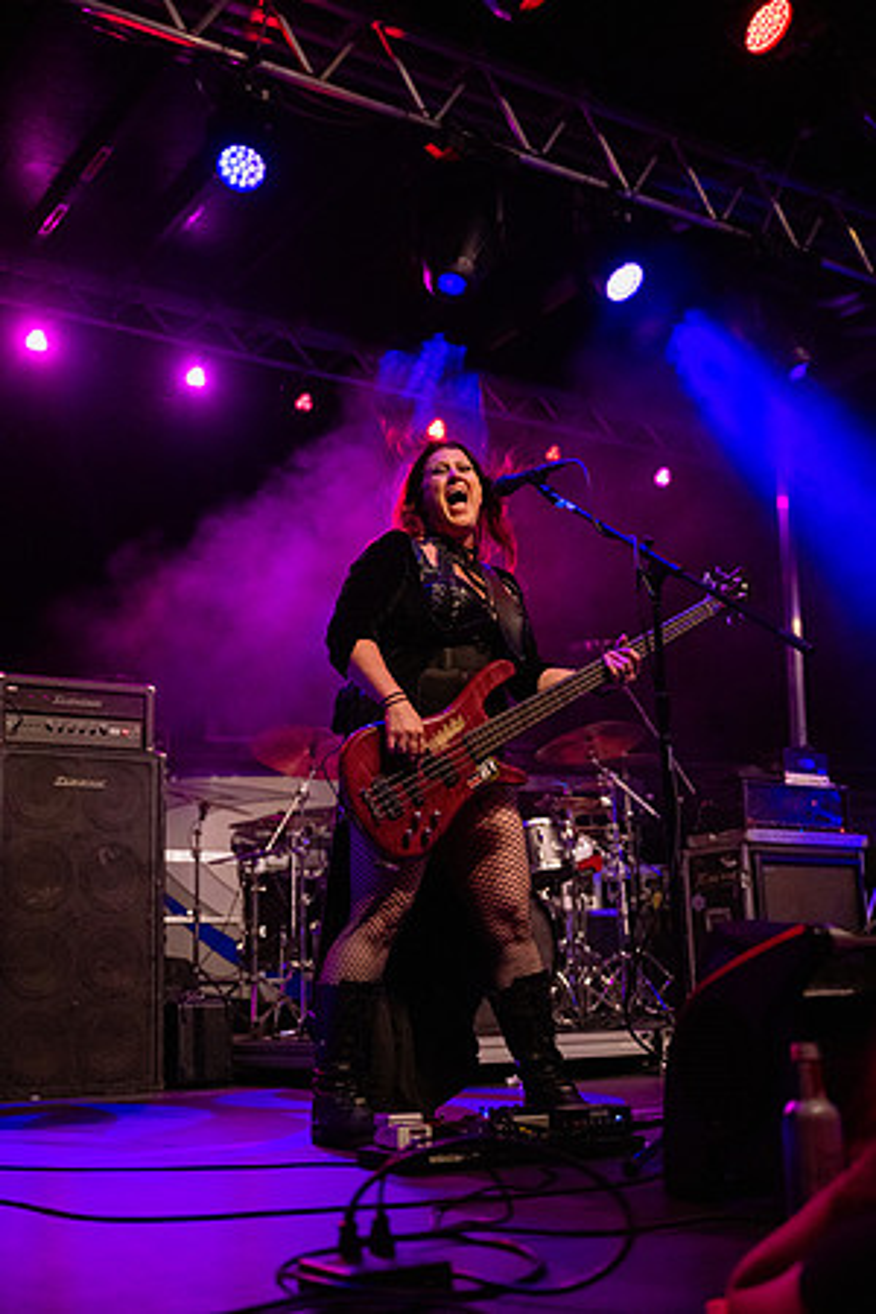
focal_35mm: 40
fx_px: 1460
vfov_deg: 48.5
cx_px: 438
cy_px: 657
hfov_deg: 33.4
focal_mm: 40
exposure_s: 1/640
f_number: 2.8
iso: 6400
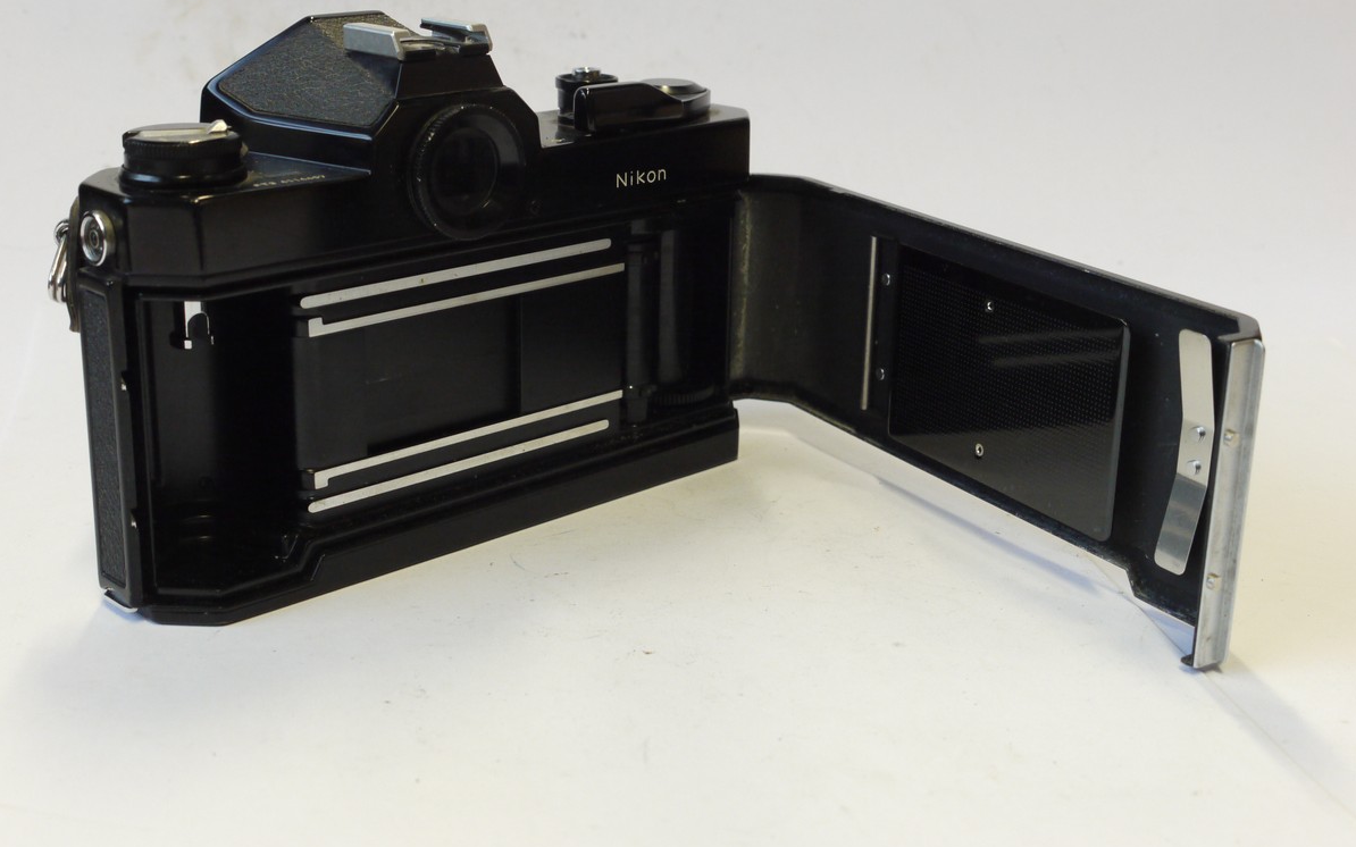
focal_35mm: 49
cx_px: 679
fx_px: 1811
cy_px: 366
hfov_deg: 41.1
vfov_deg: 26.3
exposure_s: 1/50
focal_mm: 23
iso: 800
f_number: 7.1
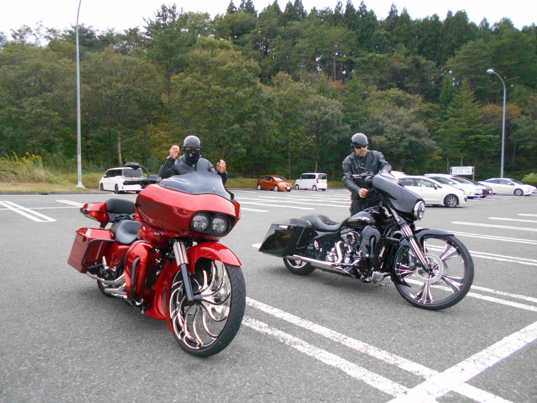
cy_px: 202
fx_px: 403
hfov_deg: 67.3
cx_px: 268
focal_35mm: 26
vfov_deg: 53.1
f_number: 3.2
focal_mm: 4.6
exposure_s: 1/250
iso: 500
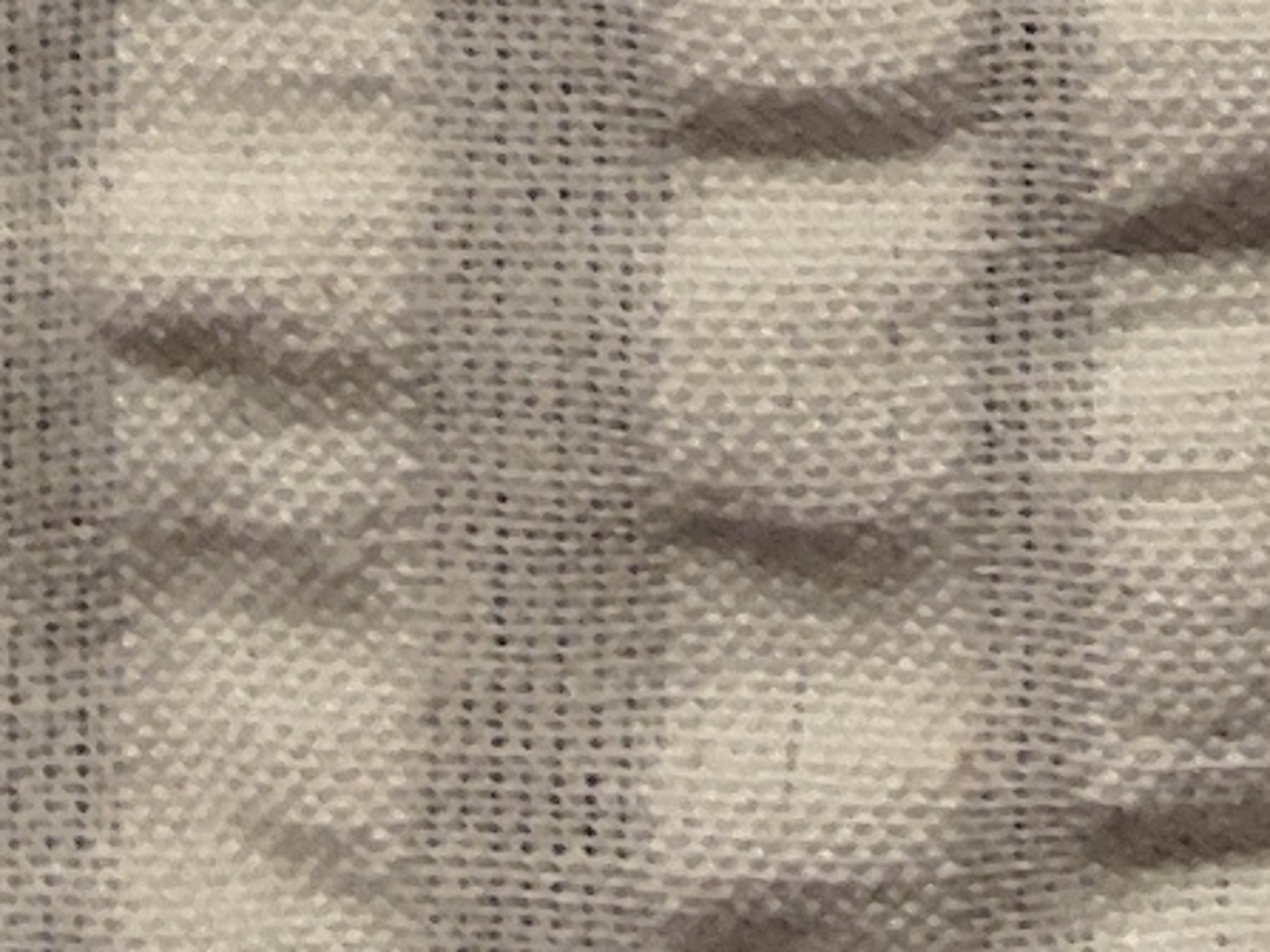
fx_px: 6969
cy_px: -1961
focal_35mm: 190
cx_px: 2208
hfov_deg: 9.9
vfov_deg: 7.0
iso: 64
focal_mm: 2.78
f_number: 2
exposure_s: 1/100
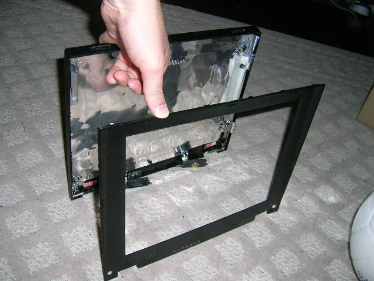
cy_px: 140
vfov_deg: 40.7
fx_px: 378
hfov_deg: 52.6
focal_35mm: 35
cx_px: 187
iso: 50
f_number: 2.8
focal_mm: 5.4
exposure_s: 1/60.1
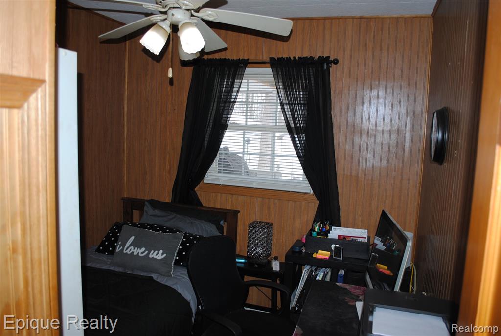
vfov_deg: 48.1
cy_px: 168
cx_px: 250
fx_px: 376
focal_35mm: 27
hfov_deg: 67.3
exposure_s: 1/60
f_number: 3.5
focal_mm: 18
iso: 200
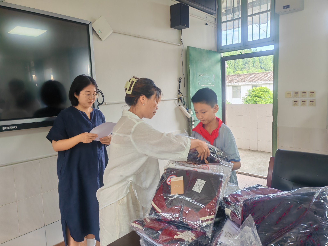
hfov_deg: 65.3
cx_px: 164
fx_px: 256
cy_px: 123
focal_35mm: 27
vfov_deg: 51.4
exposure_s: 1/110
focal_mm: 5.52
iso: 100
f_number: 1.95
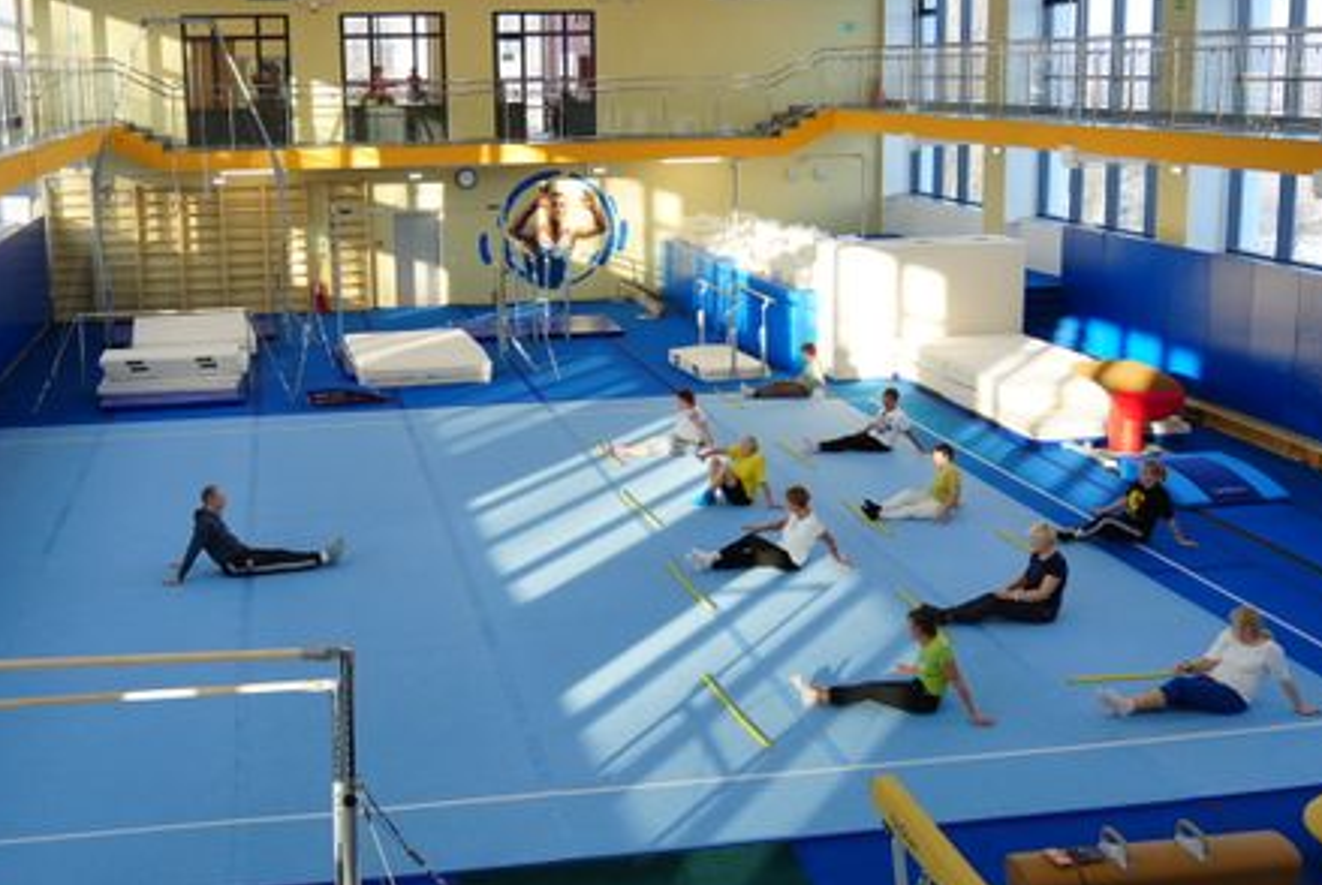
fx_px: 1691
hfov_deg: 42.6
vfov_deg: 29.3
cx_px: 586
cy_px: 388
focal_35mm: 46
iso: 1600
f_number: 3.5
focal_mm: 29
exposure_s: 1/1250
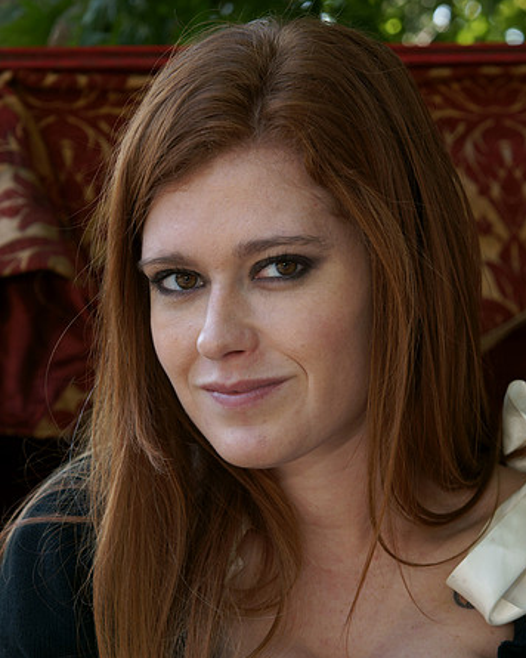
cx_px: 274
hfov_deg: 14.0
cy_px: 343
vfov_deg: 17.5
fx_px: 2141
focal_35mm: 110
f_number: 4.5
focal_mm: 60
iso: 100
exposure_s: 1/100
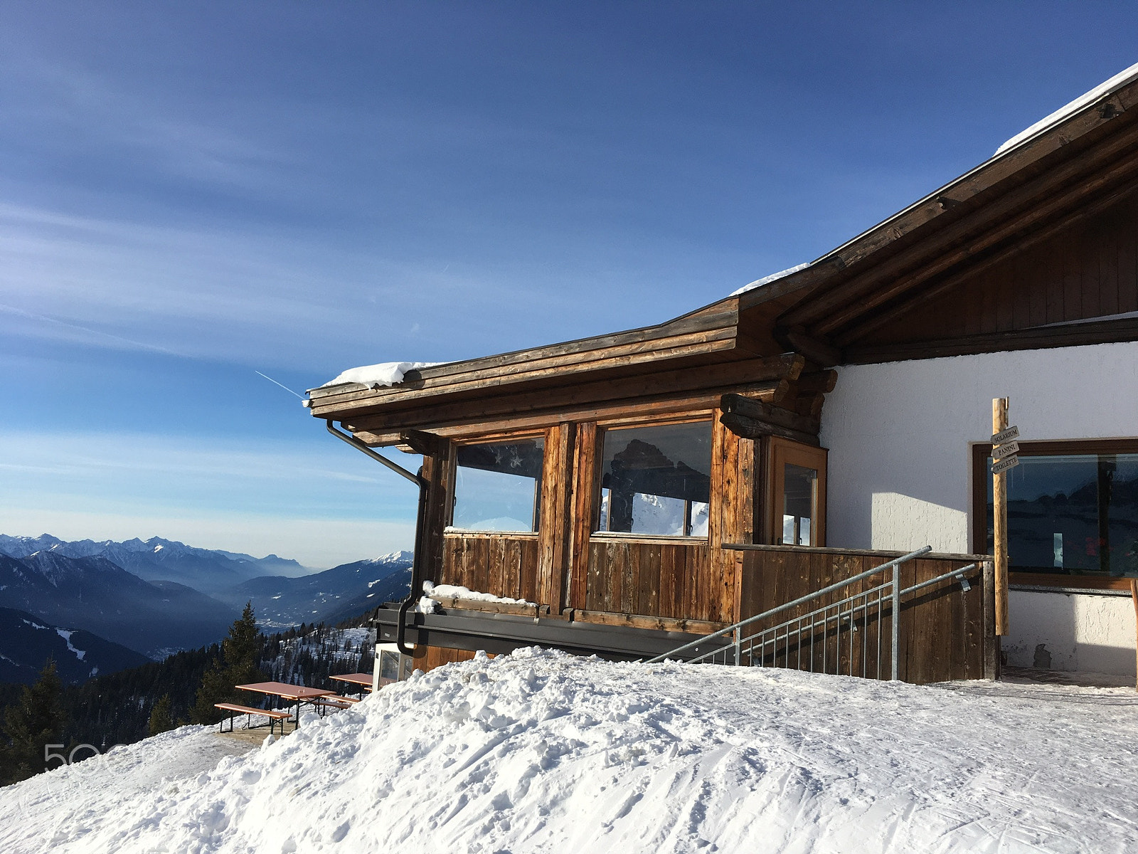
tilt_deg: +6.0
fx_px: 953
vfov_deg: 48.2
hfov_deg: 61.7
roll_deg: -3.4
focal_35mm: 29
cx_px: 569
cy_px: 427
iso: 25
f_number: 2.2
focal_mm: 4.15
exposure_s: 1/1972
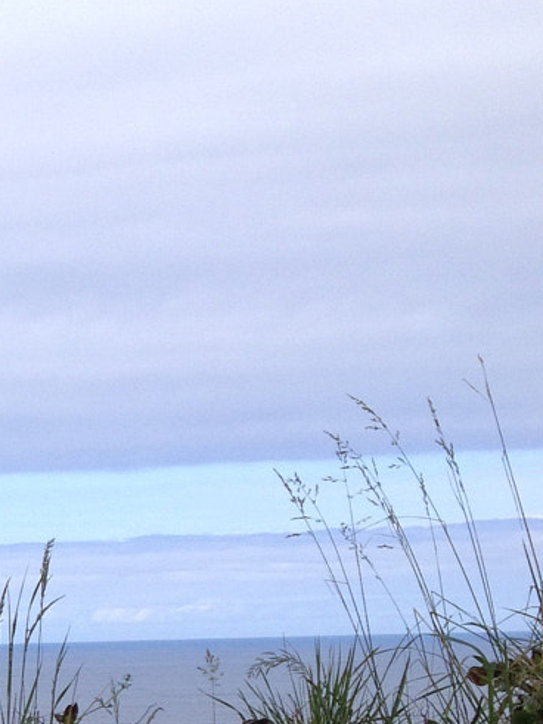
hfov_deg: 12.3
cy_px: 817
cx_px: -314
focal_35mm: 114
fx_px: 2385
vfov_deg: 16.7
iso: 50
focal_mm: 4.28
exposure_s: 1/1416
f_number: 2.4
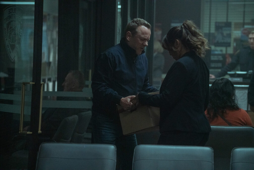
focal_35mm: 127
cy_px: 85
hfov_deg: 16.1
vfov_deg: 10.8
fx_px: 897
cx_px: 127
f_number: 4
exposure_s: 1/320
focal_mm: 127
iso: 12800
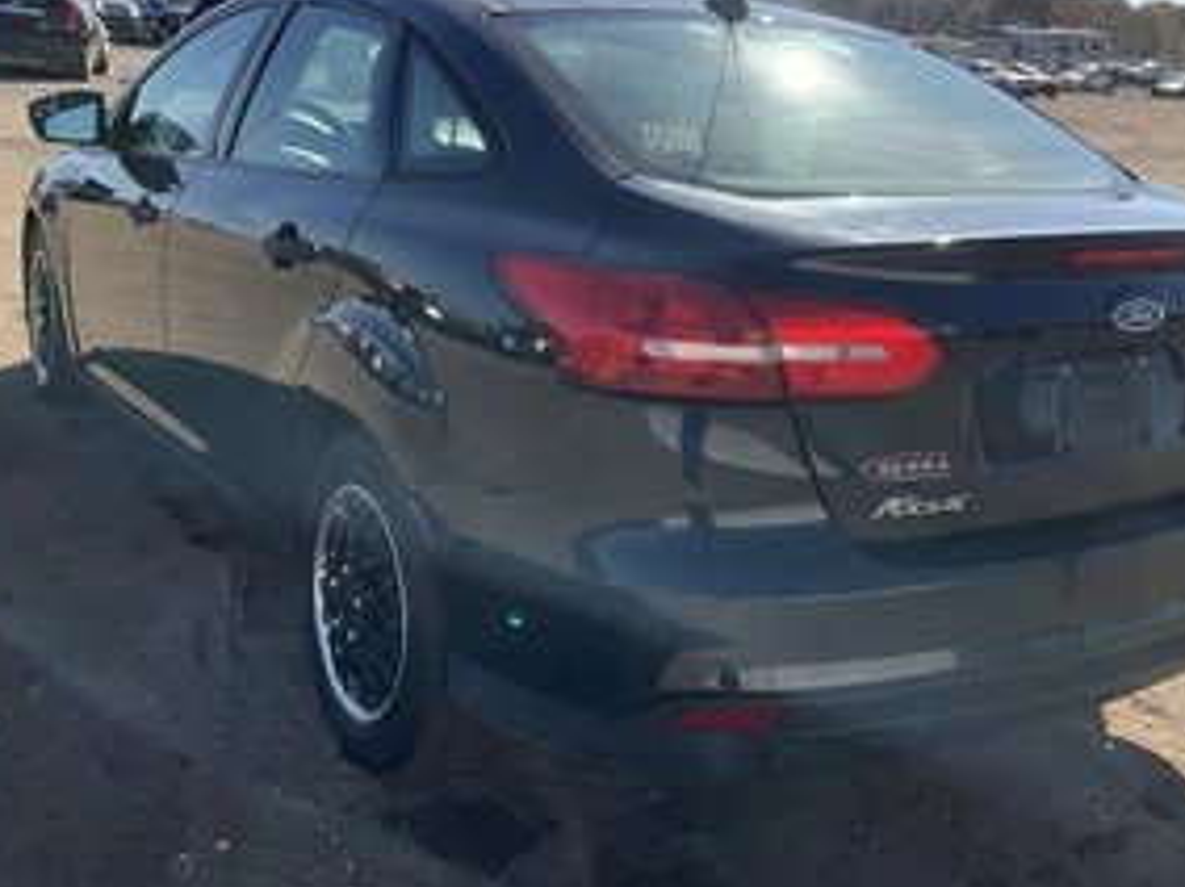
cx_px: 649
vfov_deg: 35.0
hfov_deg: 45.7
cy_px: 343
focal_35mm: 41
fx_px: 1403
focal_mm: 3
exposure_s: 1/1984
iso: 25
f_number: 1.8
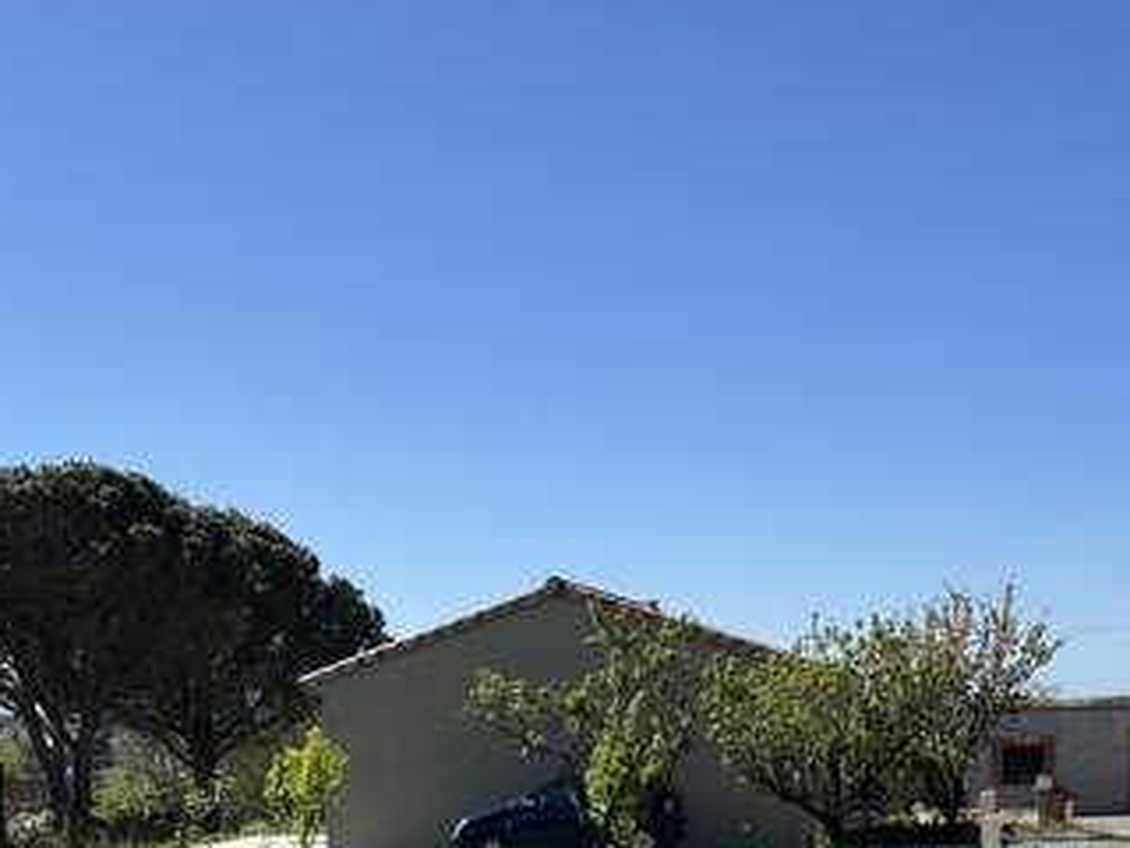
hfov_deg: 29.7
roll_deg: +1.0
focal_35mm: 65
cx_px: 434
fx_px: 2122
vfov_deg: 21.0
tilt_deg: -8.5
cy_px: 1032
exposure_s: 1/4149
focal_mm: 5.1
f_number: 1.6
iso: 50
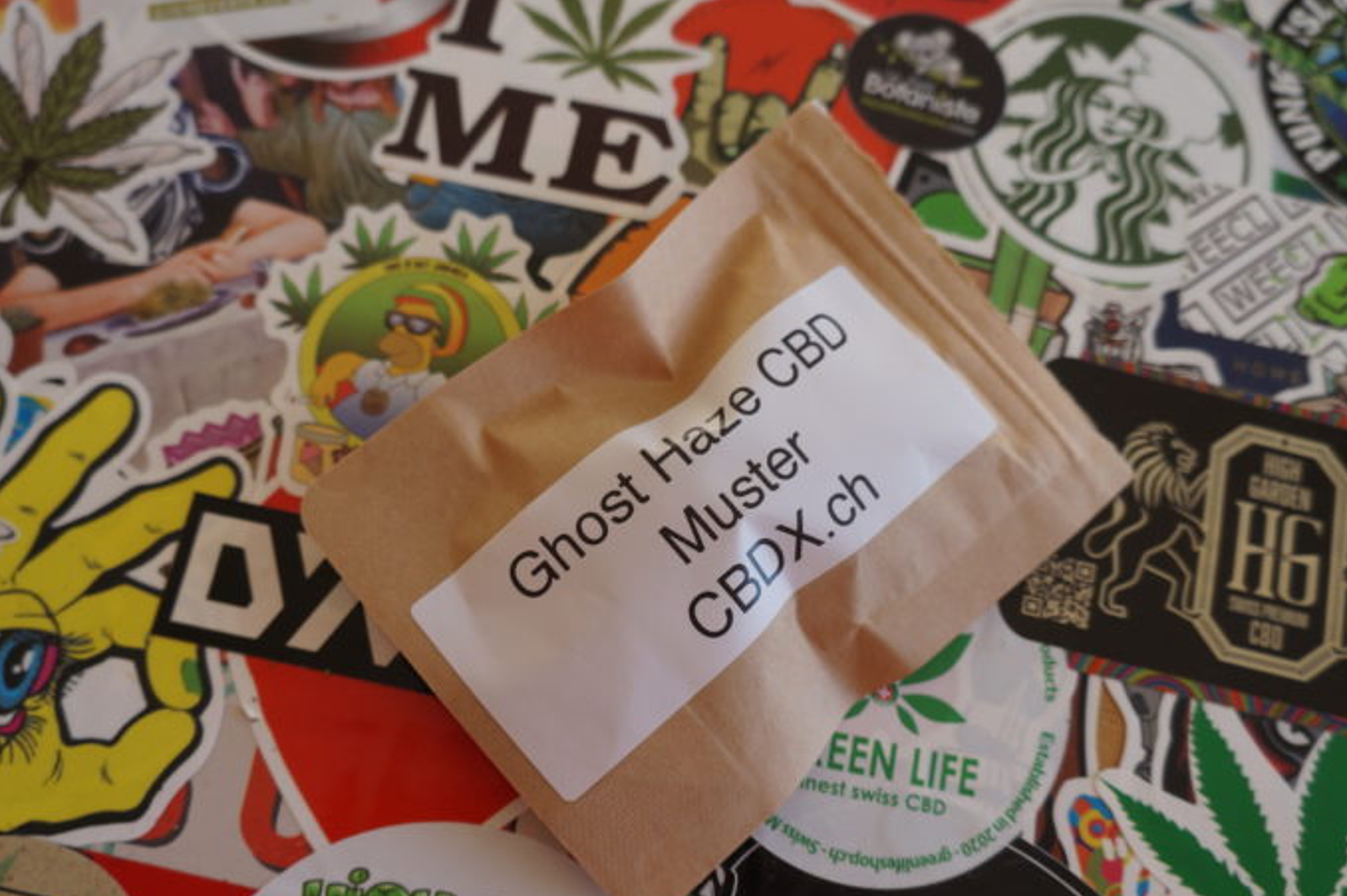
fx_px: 1271
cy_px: 488
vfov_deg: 38.8
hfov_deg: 55.8
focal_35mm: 34
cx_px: 697
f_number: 4
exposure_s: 1/160
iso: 100
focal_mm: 20
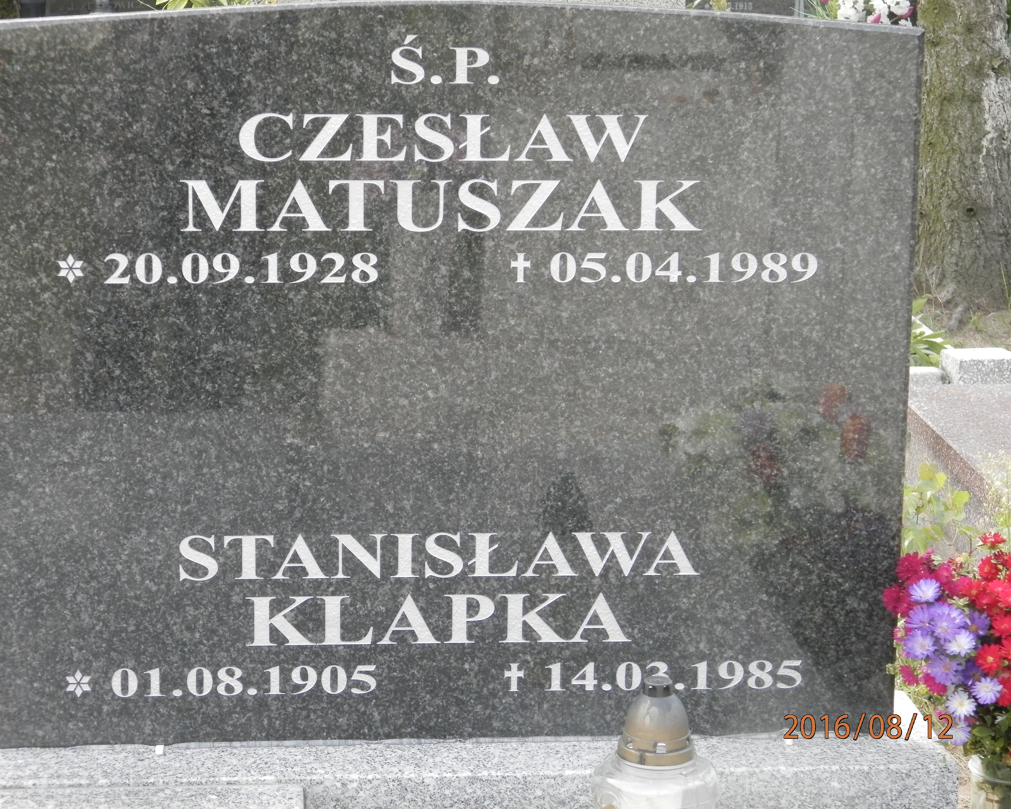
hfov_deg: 22.0
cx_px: 470
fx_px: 2603
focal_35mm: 87
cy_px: 402
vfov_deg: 17.7
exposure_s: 1/160
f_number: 4.2
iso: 200
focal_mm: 14.6
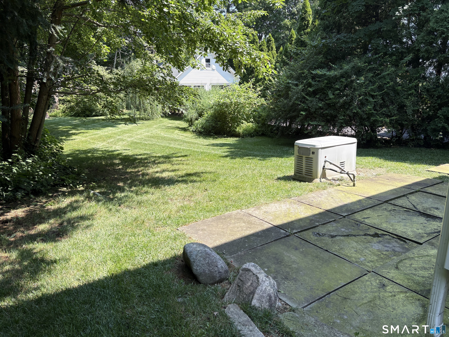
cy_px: 168
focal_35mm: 26
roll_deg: +0.4
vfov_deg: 53.1
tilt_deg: -13.1
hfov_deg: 67.3
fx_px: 337
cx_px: 224
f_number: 1.6
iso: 50
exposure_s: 1/716
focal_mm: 5.96
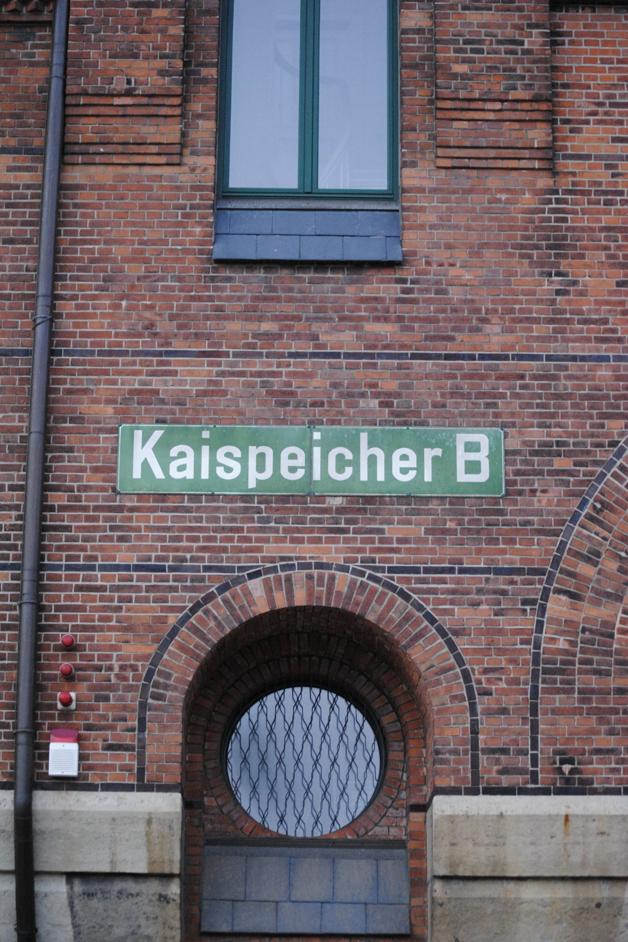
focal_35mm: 82
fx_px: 2159
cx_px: 314
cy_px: 471
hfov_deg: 16.5
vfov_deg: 24.6
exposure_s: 1/30
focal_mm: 55
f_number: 4
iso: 1100
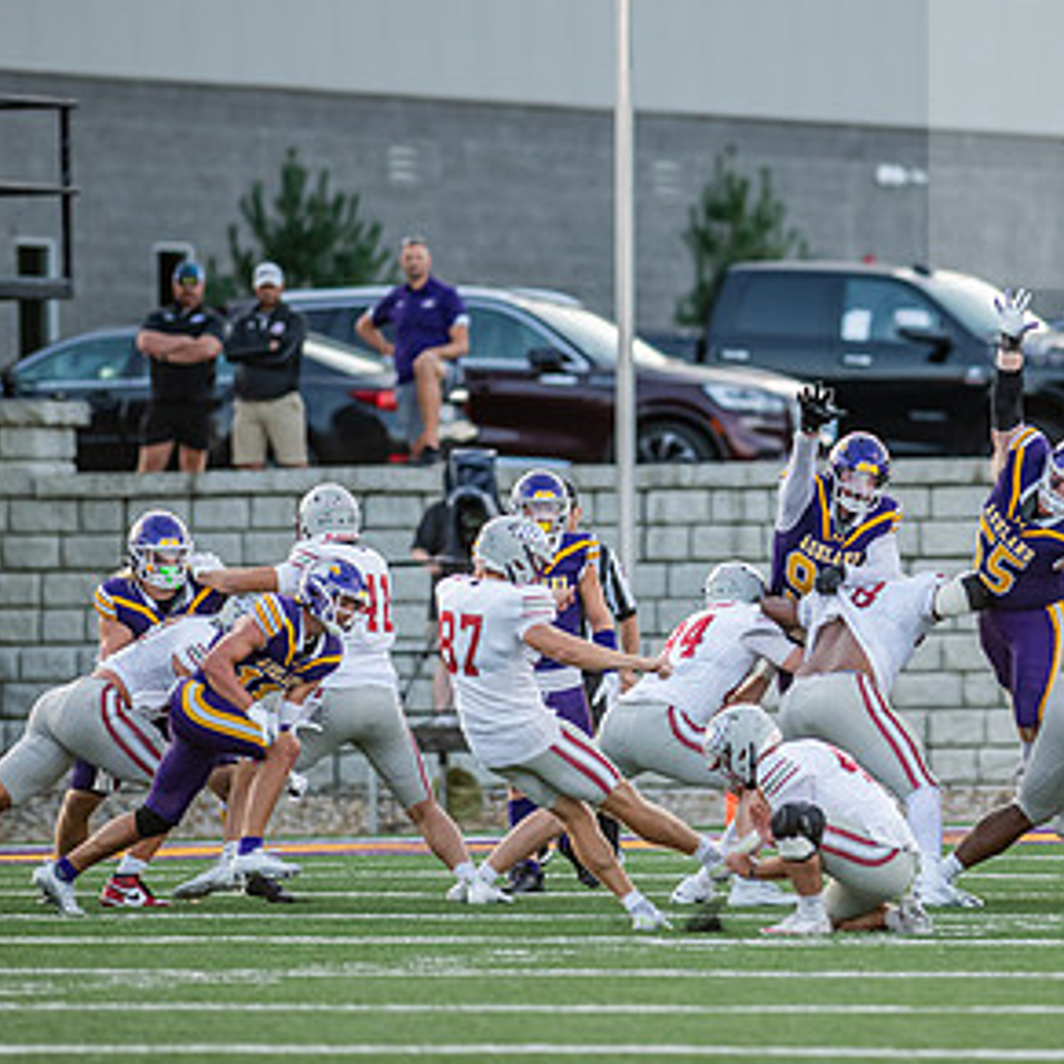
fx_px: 17666
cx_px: 819
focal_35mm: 508
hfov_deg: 3.4
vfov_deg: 3.4
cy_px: 426
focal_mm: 300
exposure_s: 1/1000
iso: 1000
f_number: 3.2
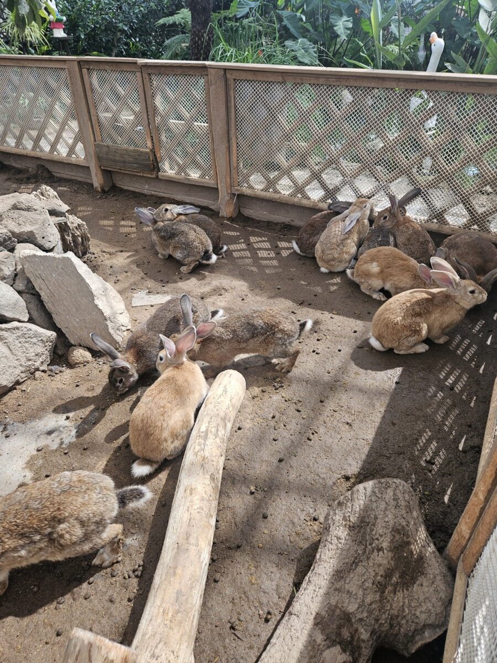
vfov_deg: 73.9
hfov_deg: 58.9
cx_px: 248
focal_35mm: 23
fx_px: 440
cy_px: 332
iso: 25
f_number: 1.8
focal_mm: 5.4
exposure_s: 1/133
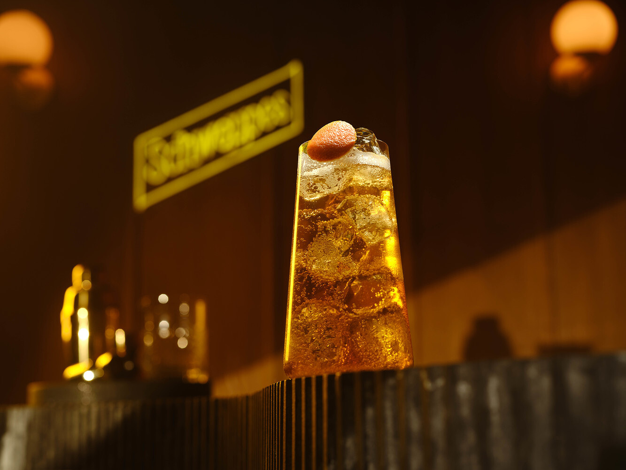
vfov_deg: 29.1
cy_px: 235
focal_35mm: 50
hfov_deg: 38.2
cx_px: 313
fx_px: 904
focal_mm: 63
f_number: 5.6
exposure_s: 1/160
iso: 500
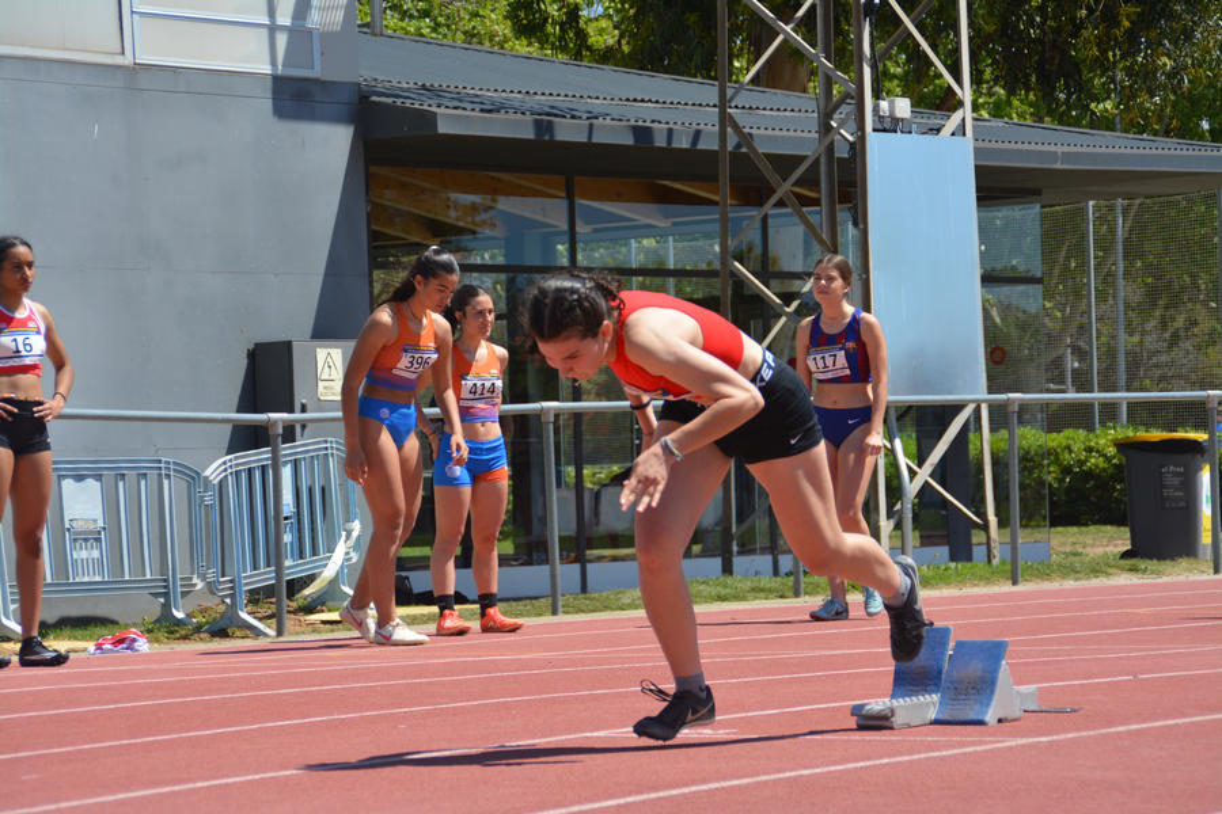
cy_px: 407
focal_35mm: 147
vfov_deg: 9.3
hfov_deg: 14.0
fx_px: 4989
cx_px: 611
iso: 400
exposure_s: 1/1600
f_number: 6.3
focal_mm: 98
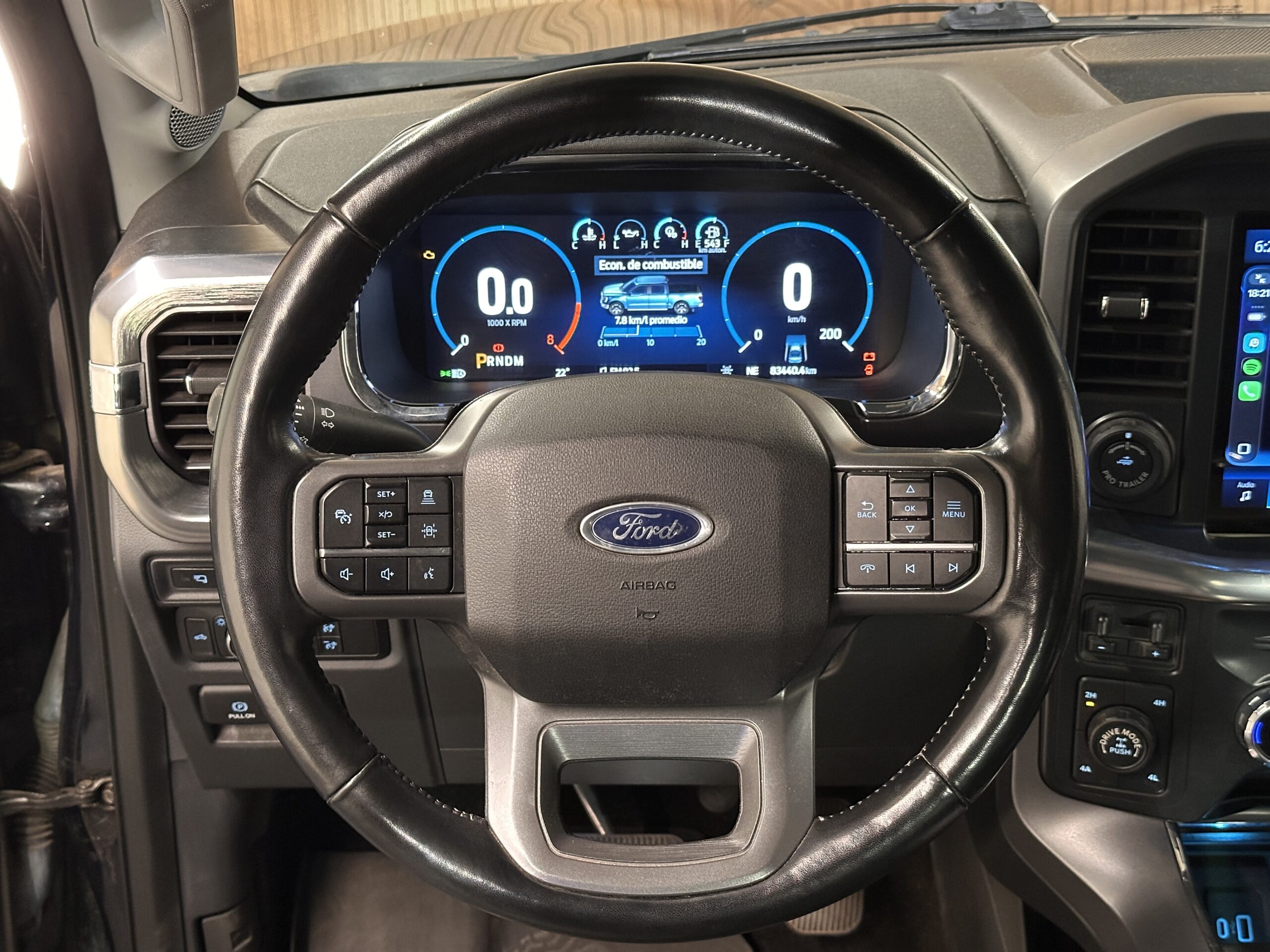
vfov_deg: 30.3
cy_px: 476
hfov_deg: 39.7
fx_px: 1761
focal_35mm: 48
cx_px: 635
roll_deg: +0.8
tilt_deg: -24.0
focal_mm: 6.86
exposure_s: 1/25
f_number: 1.78
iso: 500
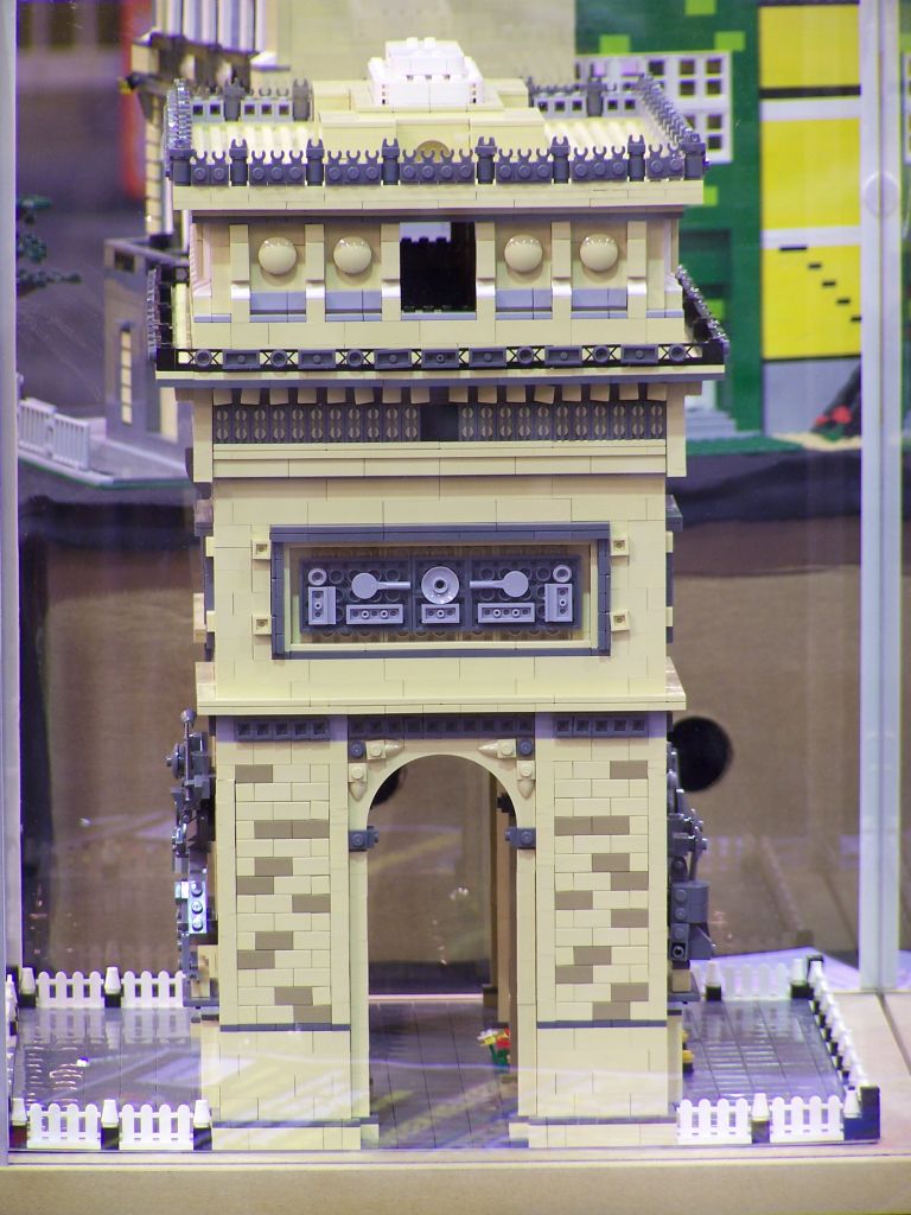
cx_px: 456
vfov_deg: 6.9
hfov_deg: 5.2
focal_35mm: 288
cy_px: 608
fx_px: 10106
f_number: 3.6
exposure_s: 1/2
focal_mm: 47.7
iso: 80
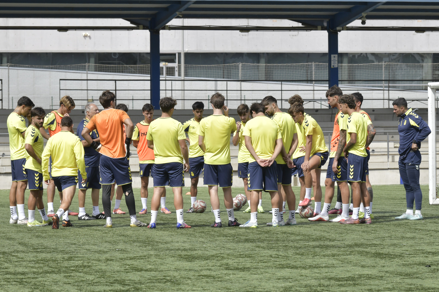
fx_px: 1828
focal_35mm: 150
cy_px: 146
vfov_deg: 9.1
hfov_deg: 13.7
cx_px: 220
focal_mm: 150
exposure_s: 1/1250
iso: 500
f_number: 10
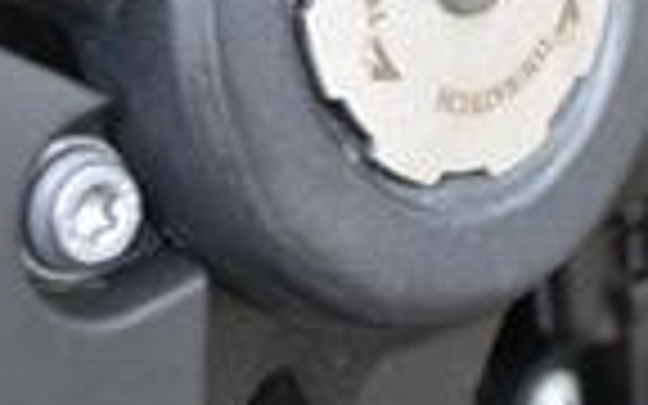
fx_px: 2561
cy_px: -106
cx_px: 803
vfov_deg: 8.9
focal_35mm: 145
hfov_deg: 13.9
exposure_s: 1/60
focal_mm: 22
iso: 400
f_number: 3.8
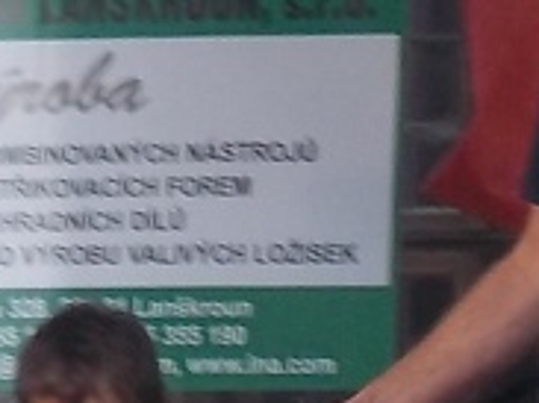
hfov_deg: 5.2
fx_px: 5882
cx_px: 53
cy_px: 259
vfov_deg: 3.9
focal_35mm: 378
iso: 80
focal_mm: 19.5
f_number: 5.6
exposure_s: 1/60
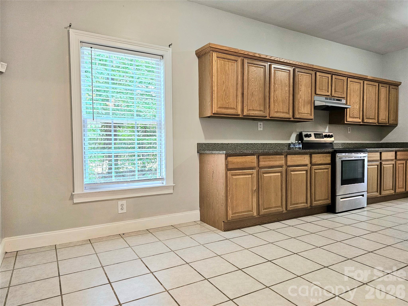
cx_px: 204
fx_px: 271
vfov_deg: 58.9
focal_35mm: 23
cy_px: 153
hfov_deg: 73.9
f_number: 1.7
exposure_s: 1/120
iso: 400
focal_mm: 6.3
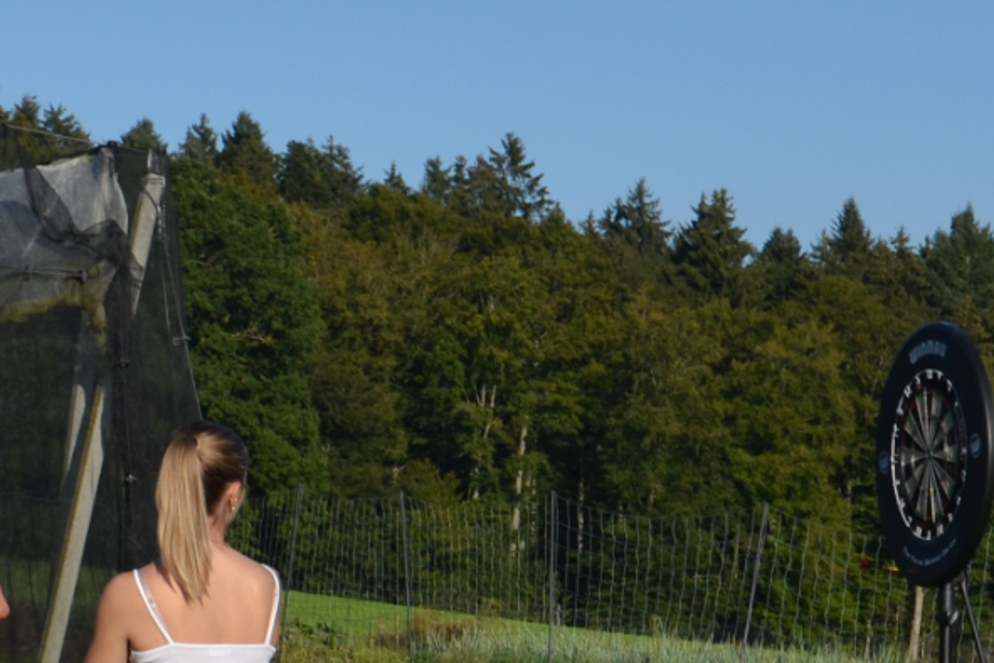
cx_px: 182
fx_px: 4307
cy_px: 558
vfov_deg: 8.8
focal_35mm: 156
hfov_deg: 13.1
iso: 100
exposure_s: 1/250
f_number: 8
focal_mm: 30
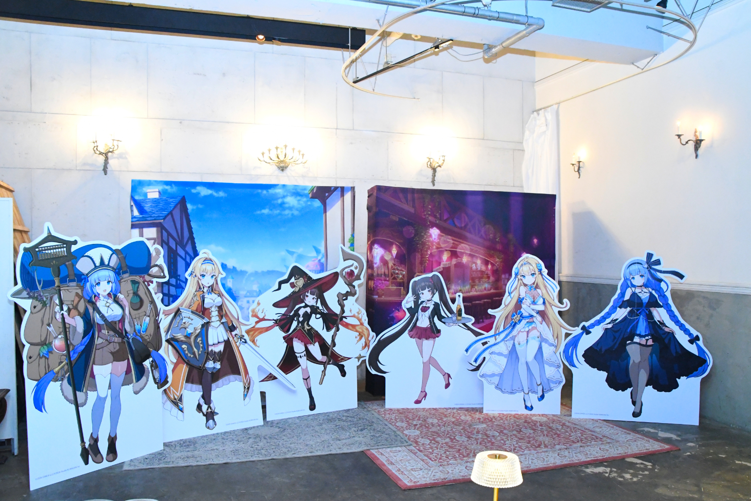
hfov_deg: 67.4
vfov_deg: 47.9
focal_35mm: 27
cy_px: 250
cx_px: 376
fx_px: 563
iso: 8000
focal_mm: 18
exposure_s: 1/50
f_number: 8
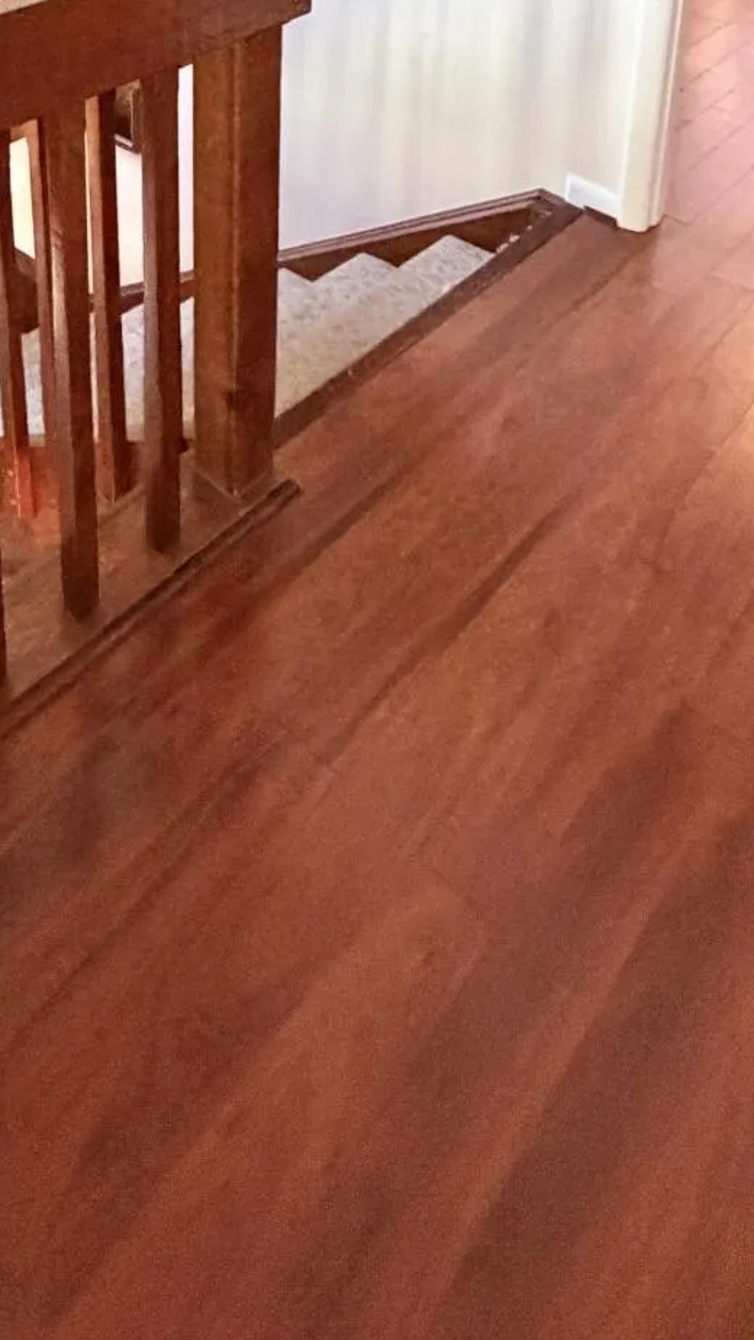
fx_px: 1172
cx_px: 310
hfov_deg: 35.6
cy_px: -75
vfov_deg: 46.7
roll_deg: -2.2
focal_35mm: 33
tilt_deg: -15.5
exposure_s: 1/60
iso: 500
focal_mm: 2.22
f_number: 2.2
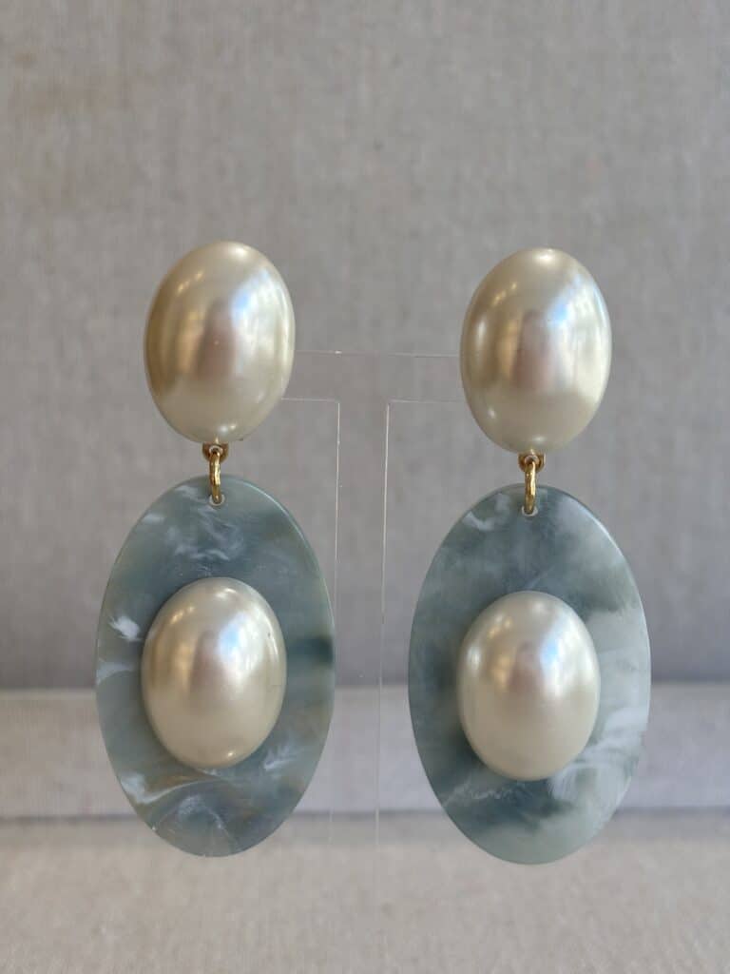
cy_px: 487
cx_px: 365
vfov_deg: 36.8
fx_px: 1462
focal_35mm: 52
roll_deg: -0.8
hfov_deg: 28.0
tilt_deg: -9.7
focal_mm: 5.96
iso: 32
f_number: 1.6
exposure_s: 1/174
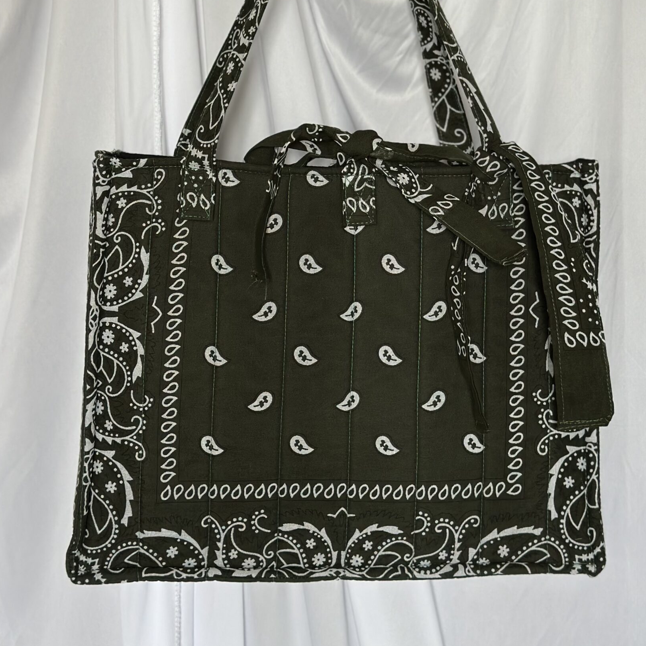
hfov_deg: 25.7
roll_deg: -0.1
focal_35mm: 67
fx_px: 1415
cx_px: 372
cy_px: 154
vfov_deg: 25.4
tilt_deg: -3.3
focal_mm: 6.86
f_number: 1.78
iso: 125
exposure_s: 1/69
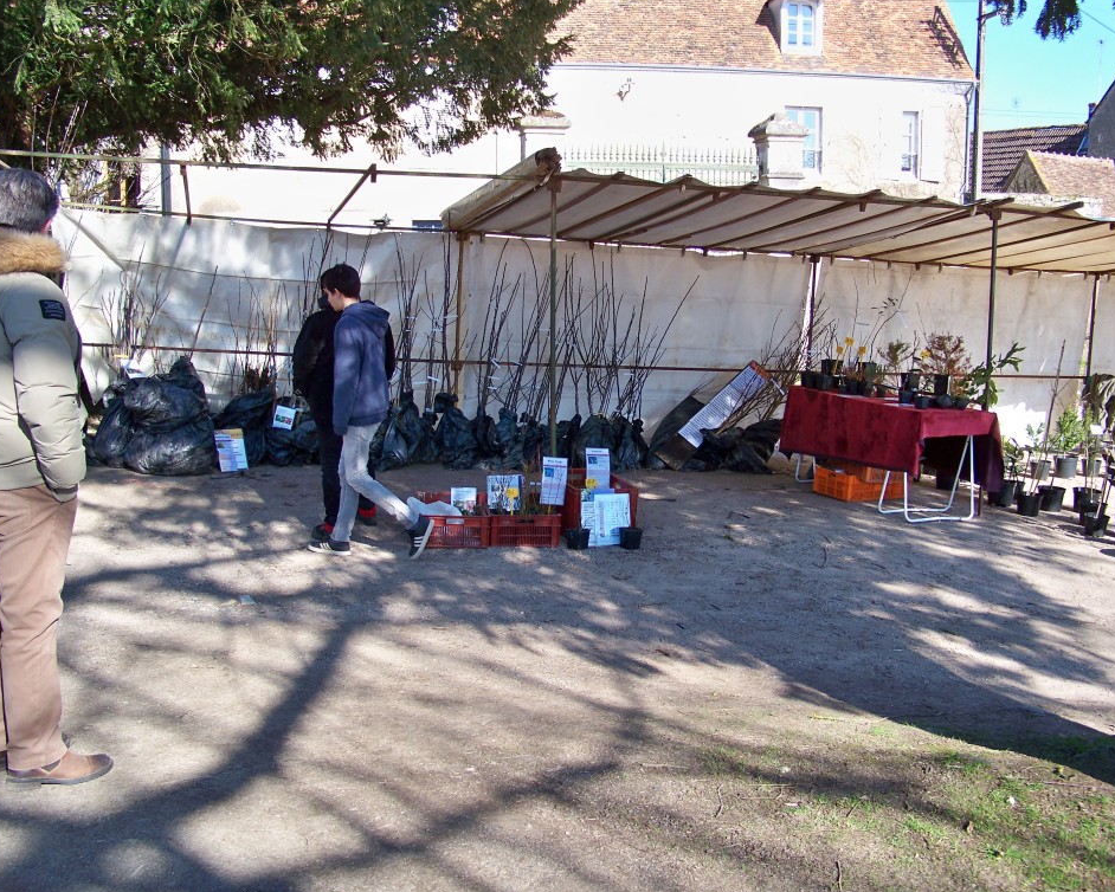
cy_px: 441
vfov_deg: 42.2
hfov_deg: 51.5
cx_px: 591
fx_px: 1155
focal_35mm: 35
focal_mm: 5.85
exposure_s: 1/250
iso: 100
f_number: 2.8
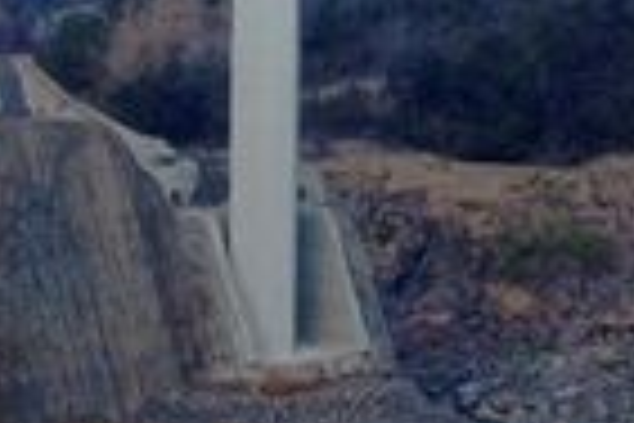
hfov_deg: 13.2
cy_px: -227
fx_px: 2747
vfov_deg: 8.6
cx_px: 389
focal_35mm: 156
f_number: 11
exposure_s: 1/125
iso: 200
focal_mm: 18
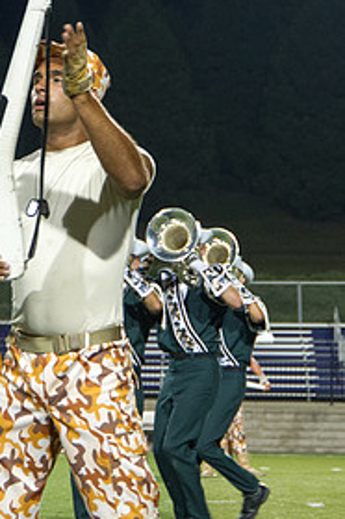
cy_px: 201
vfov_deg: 11.5
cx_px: 75
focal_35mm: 179
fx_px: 2579
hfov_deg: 7.6
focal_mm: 66
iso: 2800
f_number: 5.3
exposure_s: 1/160
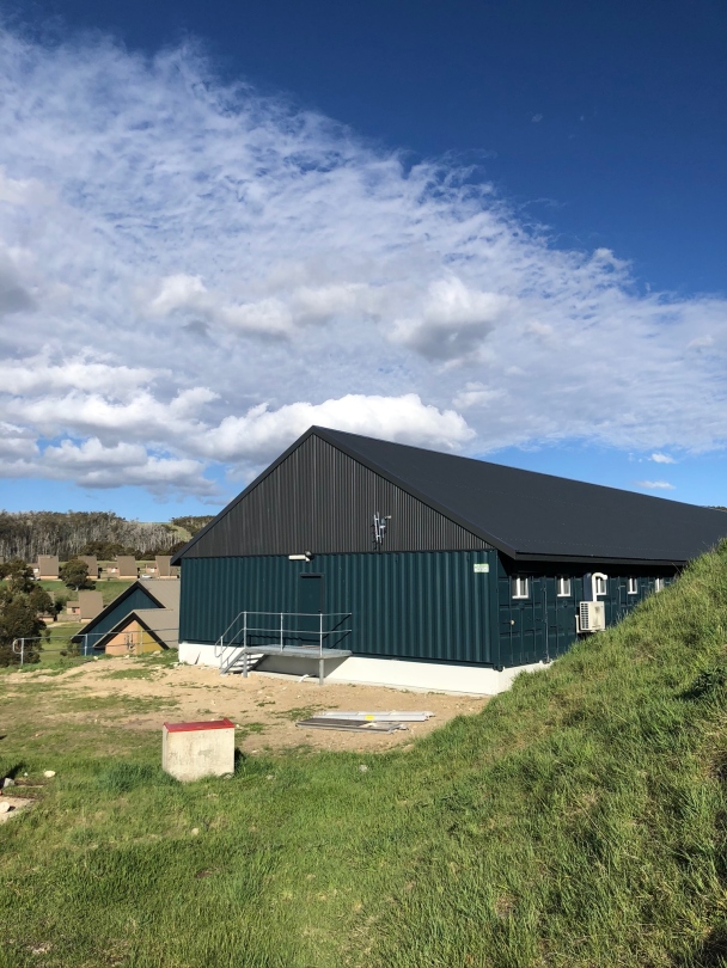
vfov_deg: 63.4
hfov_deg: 49.8
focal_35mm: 28
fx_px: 784
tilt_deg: +6.7
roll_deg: +0.5
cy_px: 484
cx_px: 364
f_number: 1.8
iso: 20
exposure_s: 1/2825
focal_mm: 4
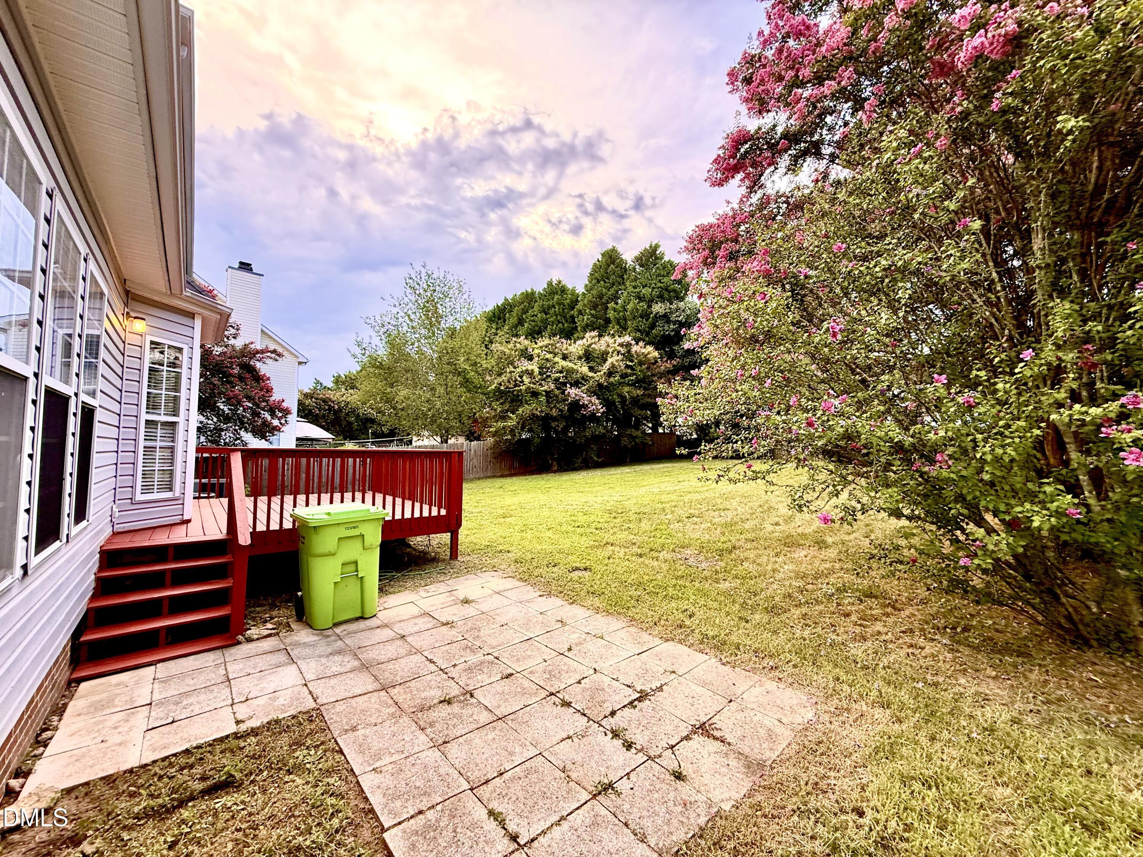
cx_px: 572
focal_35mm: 14
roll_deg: -1.0
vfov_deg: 85.7
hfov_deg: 102.1
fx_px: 462
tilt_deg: +3.0
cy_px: 428
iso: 64
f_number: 2.2
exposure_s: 1/182
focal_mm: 2.22
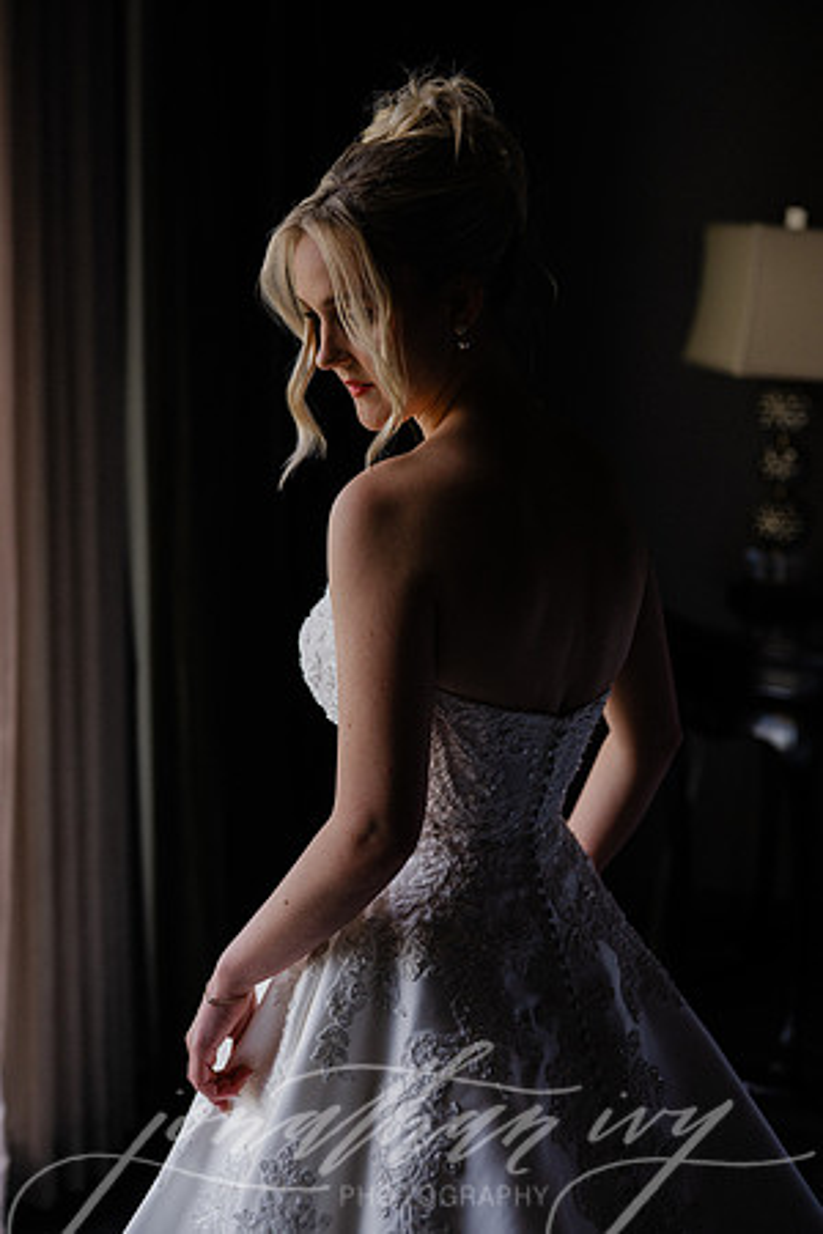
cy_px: 617
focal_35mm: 50
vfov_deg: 39.6
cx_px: 412
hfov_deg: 27.0
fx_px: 1714
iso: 250
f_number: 2.5
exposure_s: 1/400
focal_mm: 50
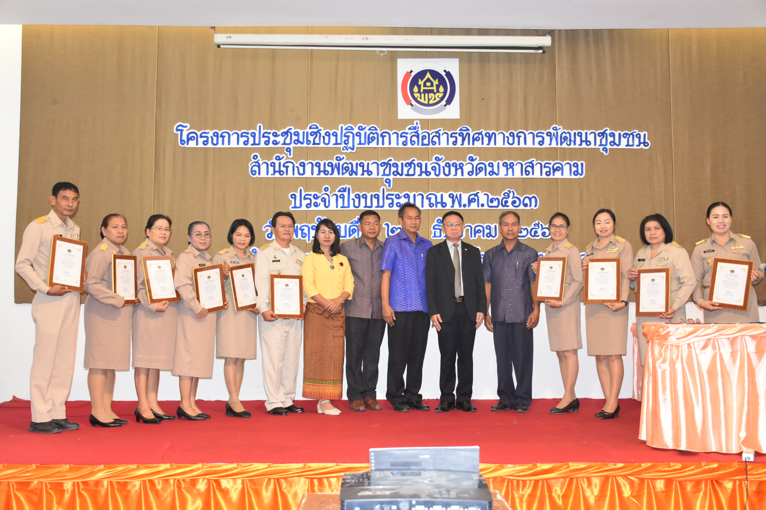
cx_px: 383
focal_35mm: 39
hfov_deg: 49.6
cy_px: 255
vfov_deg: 34.2
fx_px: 830
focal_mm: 26
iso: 800
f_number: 4.5
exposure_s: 1/80
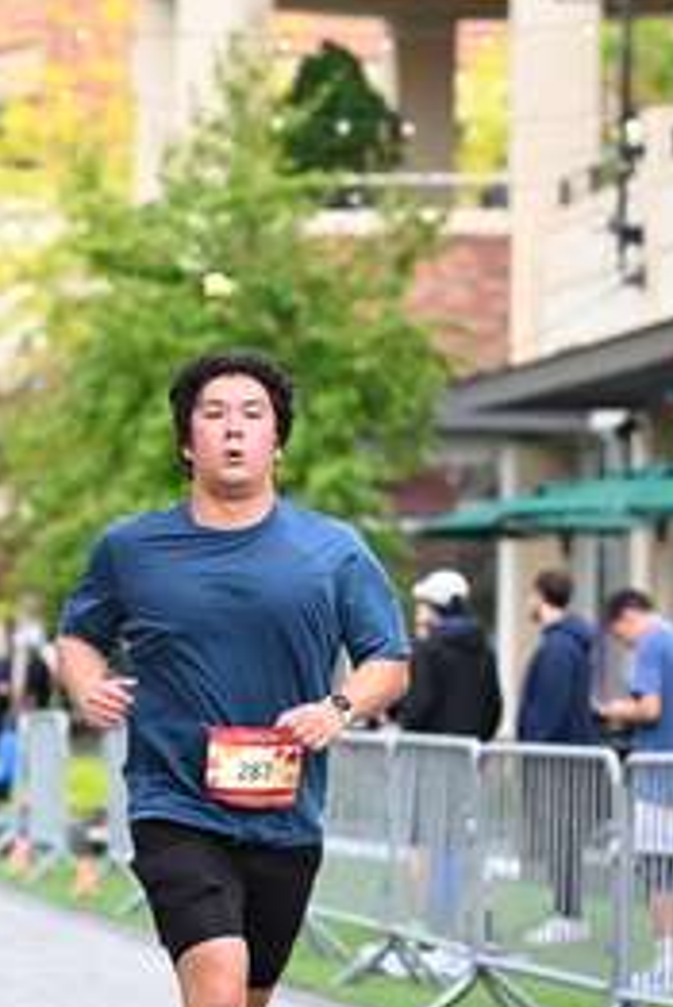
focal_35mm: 193
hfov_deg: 7.1
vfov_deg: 10.6
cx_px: 260
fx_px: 5404
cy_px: 584
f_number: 2.8
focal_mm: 92
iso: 640
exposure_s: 1/1250
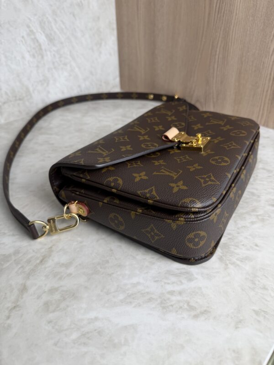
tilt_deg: -33.3
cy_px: 182
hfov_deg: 56.8
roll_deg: +1.5
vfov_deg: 71.6
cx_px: 137
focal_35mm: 24
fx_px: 253
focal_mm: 6.76
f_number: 1.78
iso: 80
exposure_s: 1/120
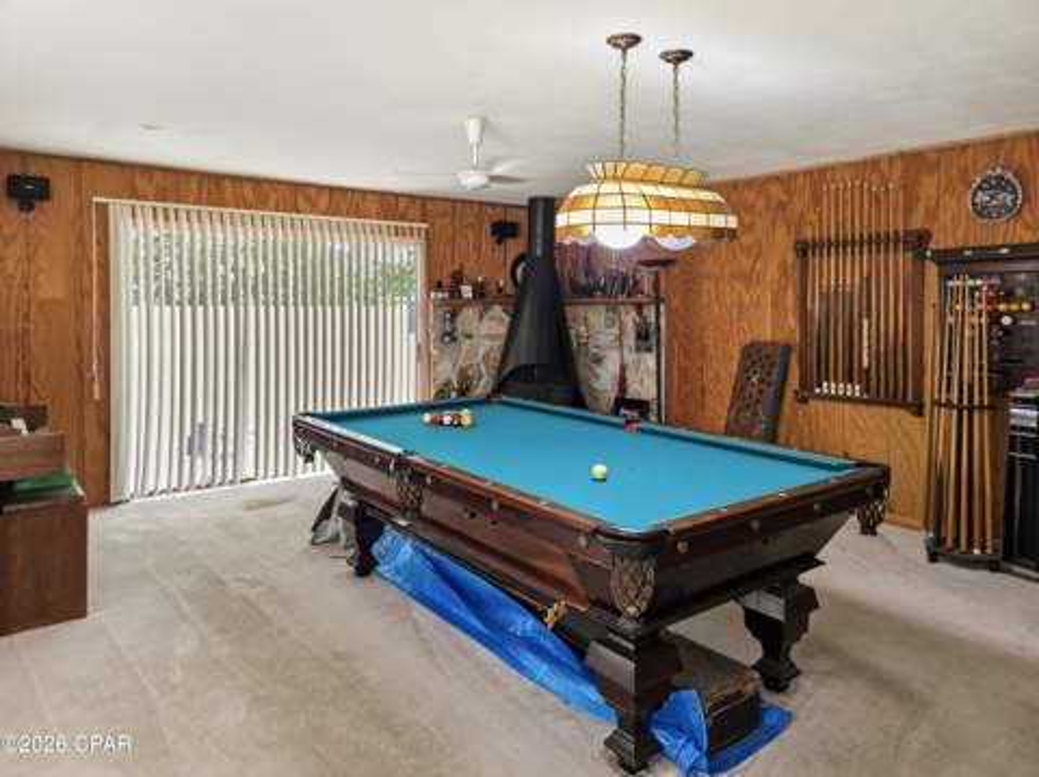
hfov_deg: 74.0
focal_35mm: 23
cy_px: 388
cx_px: 520
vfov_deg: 58.8
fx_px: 690
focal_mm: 6.3
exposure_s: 1/40
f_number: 1.7
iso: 125
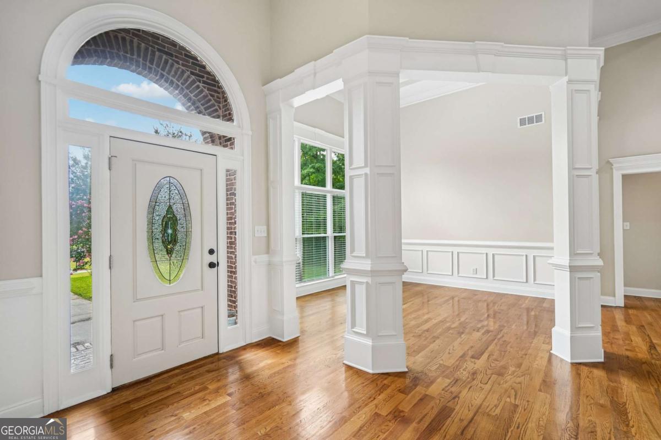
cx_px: 330
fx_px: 294
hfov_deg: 96.7
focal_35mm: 16
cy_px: 220
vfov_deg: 73.7
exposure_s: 1/50
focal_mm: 16
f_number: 4
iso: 400
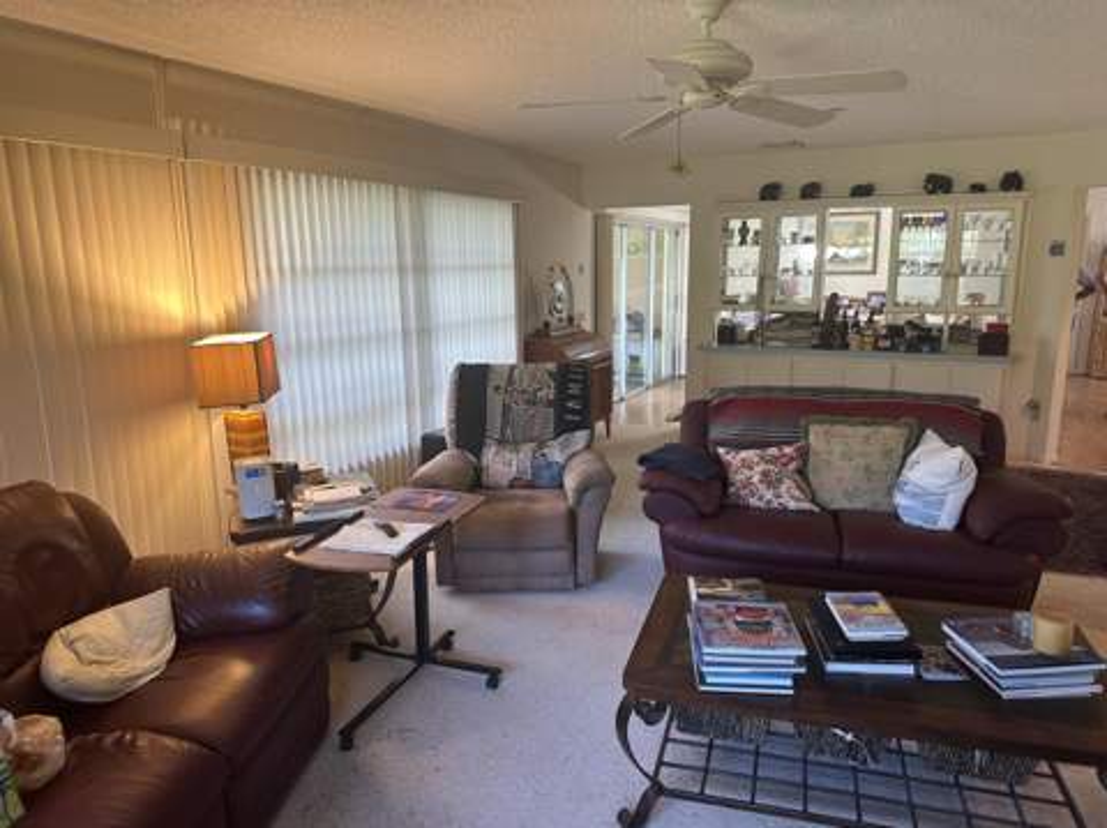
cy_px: 414
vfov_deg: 56.7
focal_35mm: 24
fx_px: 767
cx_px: 554
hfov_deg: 71.7
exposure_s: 1/60
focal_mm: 6.86
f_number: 1.78
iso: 160
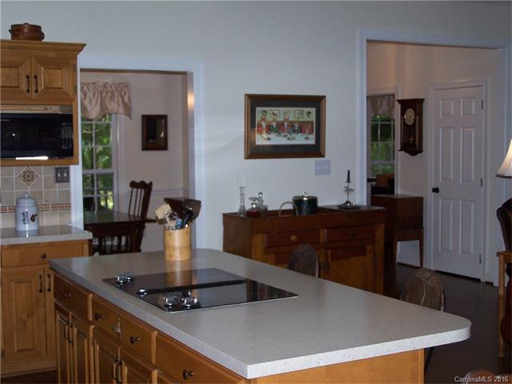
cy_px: 192
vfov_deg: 26.1
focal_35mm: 56
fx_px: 828
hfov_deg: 34.3
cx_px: 256
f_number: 3.1
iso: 140
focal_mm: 9.3
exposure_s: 1/60
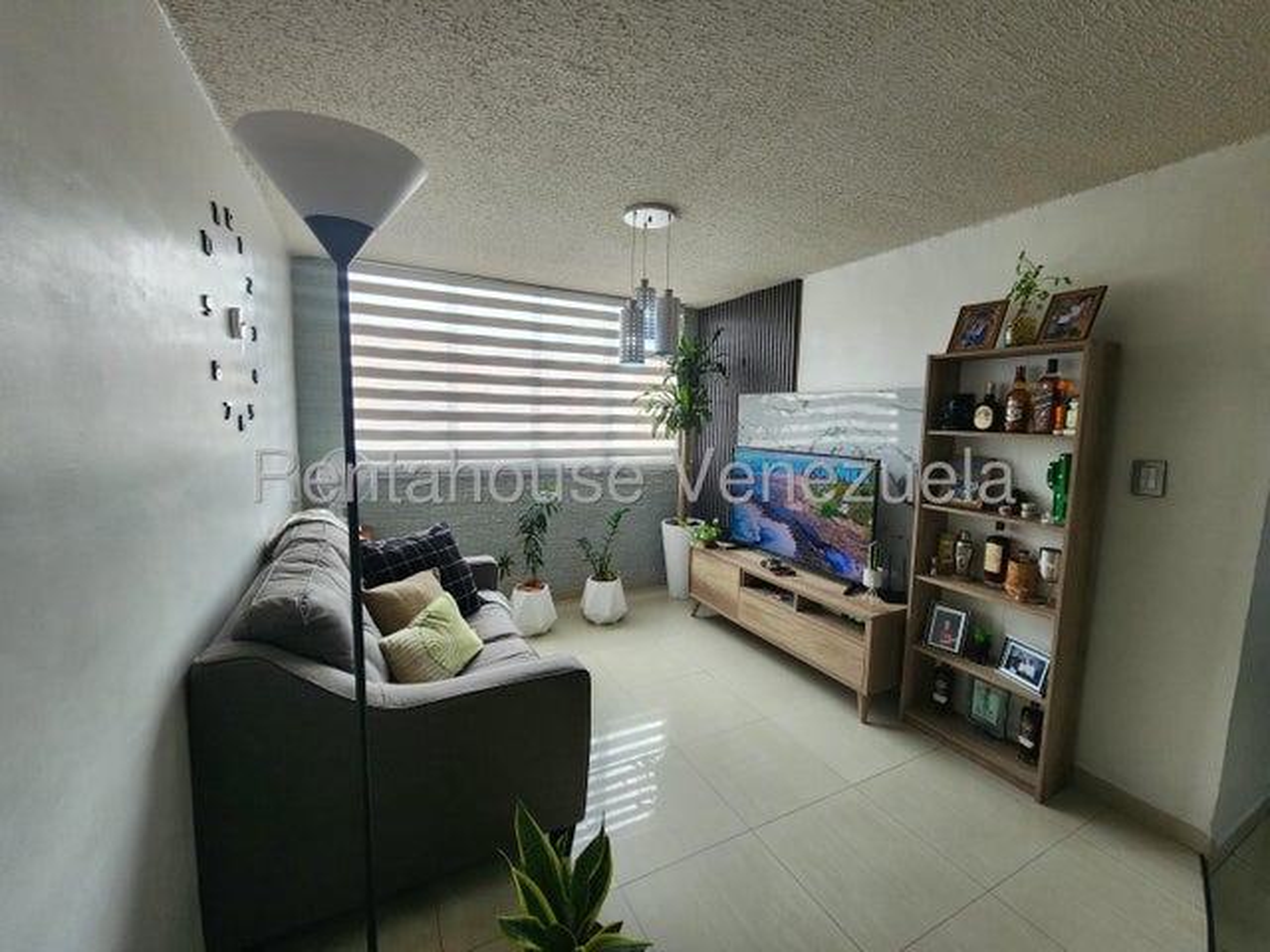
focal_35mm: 13
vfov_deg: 89.9
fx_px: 477
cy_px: 476
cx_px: 635
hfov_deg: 106.2
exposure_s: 1/60
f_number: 2.2
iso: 160
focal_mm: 2.2
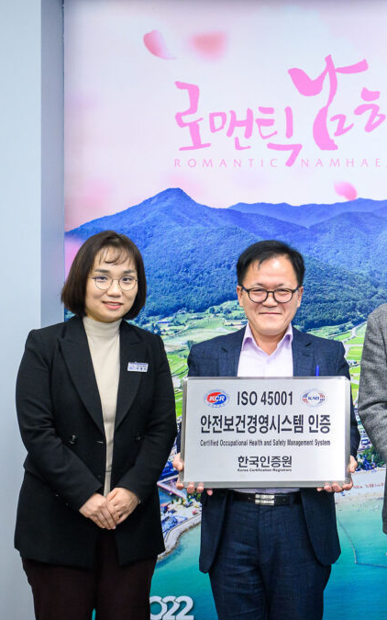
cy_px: 310
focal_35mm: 68
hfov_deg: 18.3
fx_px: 1147
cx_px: 446
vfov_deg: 30.2
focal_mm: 44
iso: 1600
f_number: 4
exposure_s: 1/200
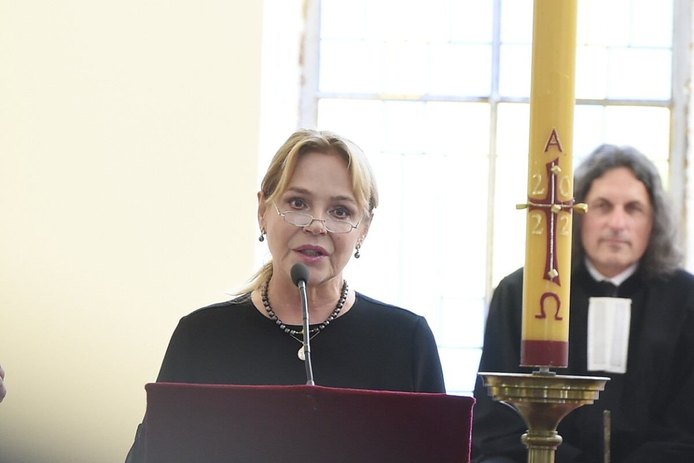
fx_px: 3855
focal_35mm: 200
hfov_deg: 10.3
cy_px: 232
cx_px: 347
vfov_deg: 6.9
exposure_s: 1/320
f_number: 5.6
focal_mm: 200
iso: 2000
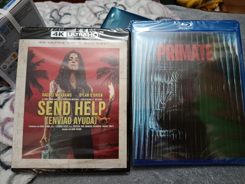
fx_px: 170
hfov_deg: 71.6
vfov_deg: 56.8
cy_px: 92
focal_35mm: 24
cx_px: 122
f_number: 1.7
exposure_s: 1/20
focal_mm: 5.24
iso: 3693
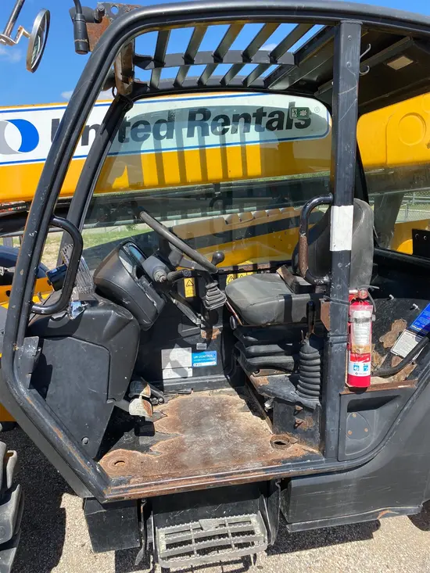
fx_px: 431
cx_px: 215
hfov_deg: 53.1
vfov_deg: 67.3
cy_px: 286
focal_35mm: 26
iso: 32
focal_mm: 4.25
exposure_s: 1/1543
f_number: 1.8
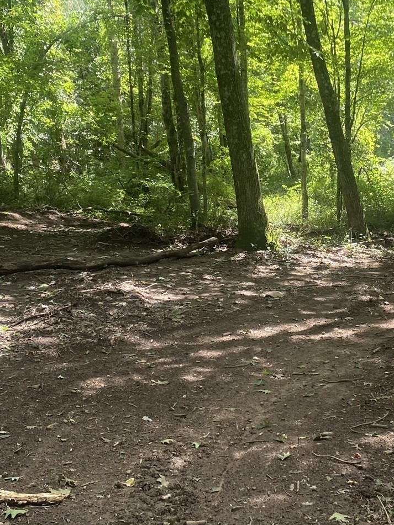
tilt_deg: -7.1
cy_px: 186
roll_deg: +1.8
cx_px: 327
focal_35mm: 56
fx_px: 850
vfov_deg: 34.1
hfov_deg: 25.6
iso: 32
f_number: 1.8
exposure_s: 1/129
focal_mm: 4.25
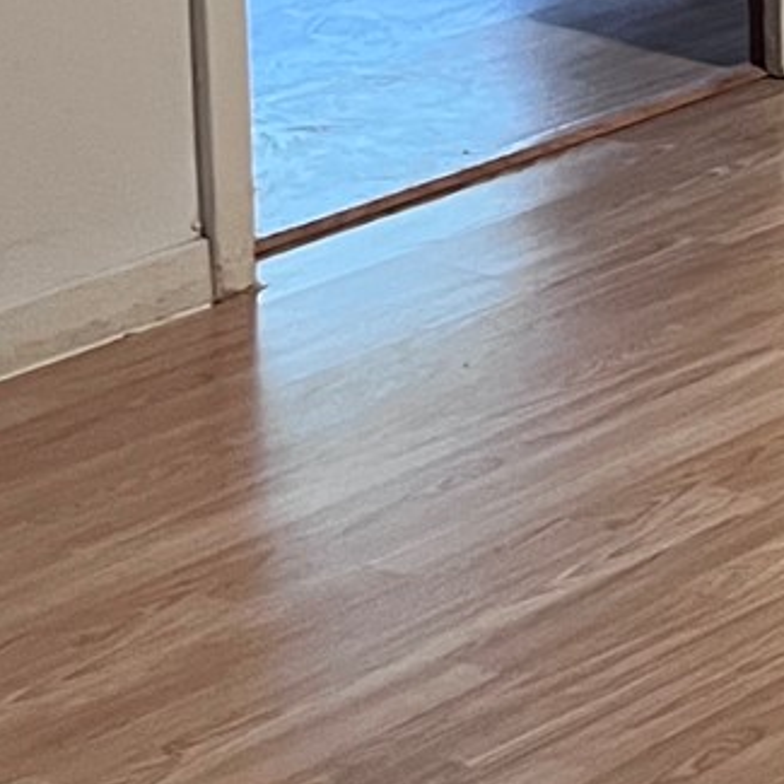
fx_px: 3715
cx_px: 1966
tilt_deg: -8.1
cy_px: -482
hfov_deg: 10.2
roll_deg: -0.6
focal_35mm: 145
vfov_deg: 11.4
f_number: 1.5
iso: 400
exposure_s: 1/40
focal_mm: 5.7
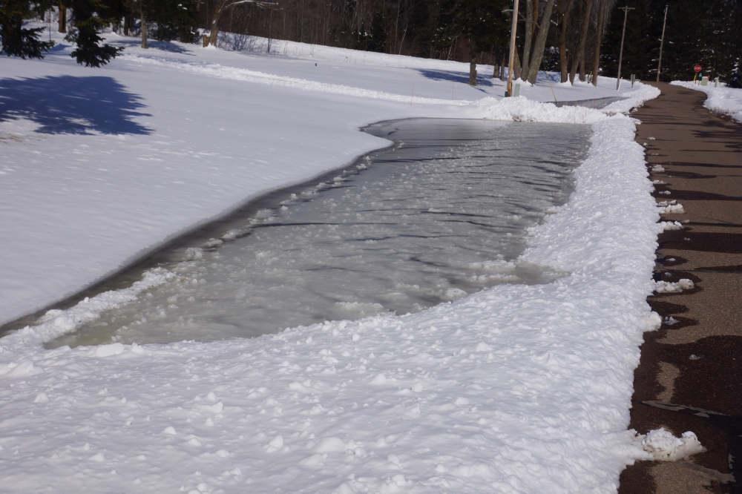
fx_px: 927
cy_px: 247
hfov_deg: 43.6
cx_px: 371
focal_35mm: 45
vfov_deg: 29.8
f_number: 13
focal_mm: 30
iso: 100
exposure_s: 1/160
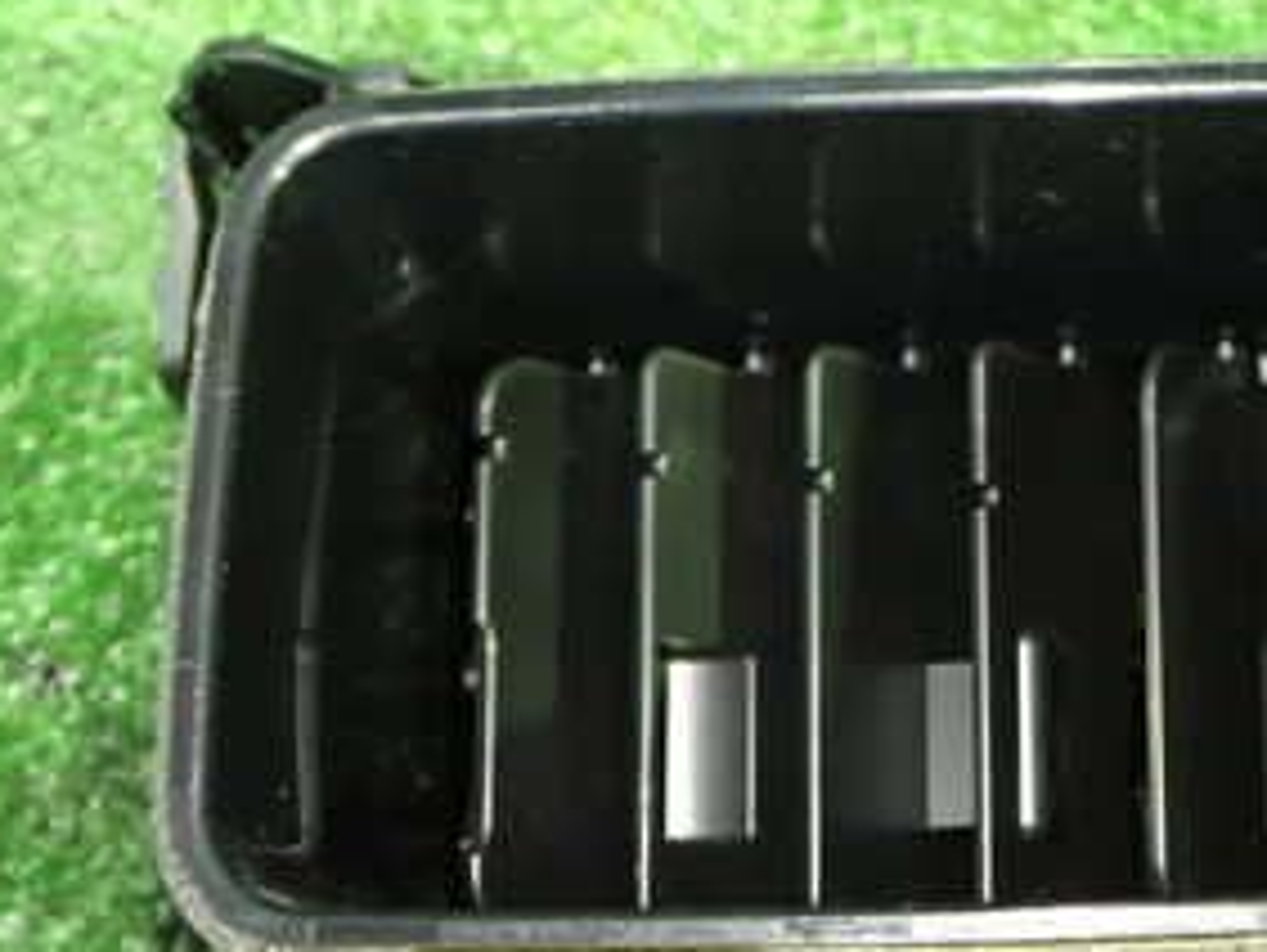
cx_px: 1110
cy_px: 633
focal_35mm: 68
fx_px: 2491
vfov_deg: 21.6
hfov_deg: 27.6
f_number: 2.4
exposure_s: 1/20
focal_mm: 5.79
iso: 800
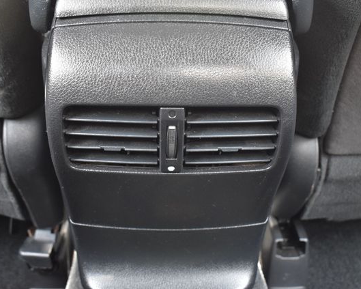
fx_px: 455
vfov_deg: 35.2
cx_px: 179
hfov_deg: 43.3
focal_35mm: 43
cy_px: 145
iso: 1000
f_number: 6.3
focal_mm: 25
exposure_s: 1/15
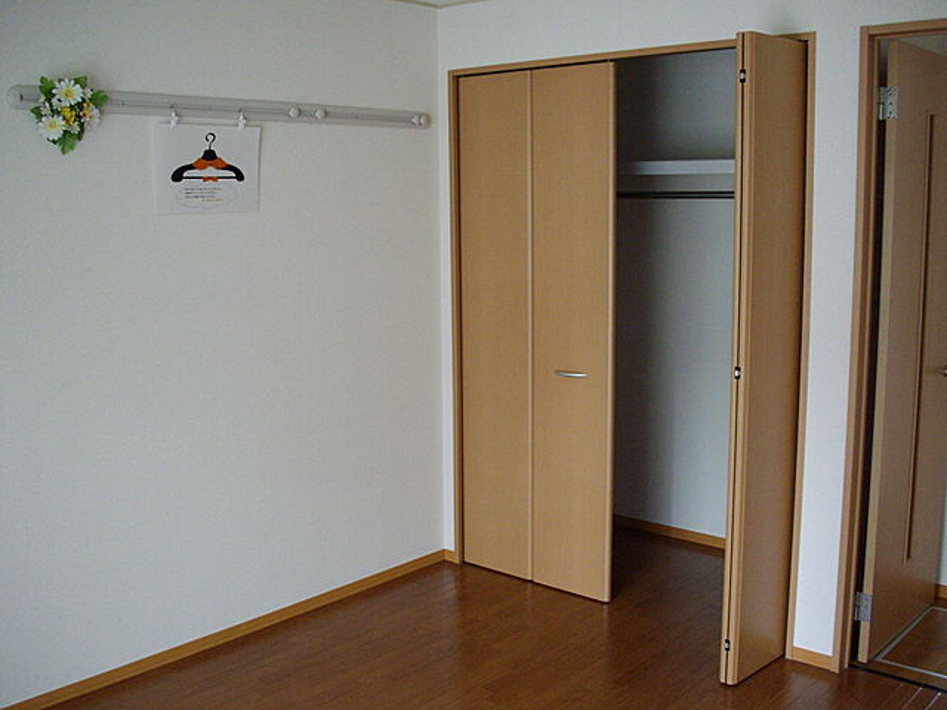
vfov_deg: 38.7
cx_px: 474
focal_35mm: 37
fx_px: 1012
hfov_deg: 50.1
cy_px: 355
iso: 266
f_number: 2.8
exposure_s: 1/50
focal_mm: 6.2
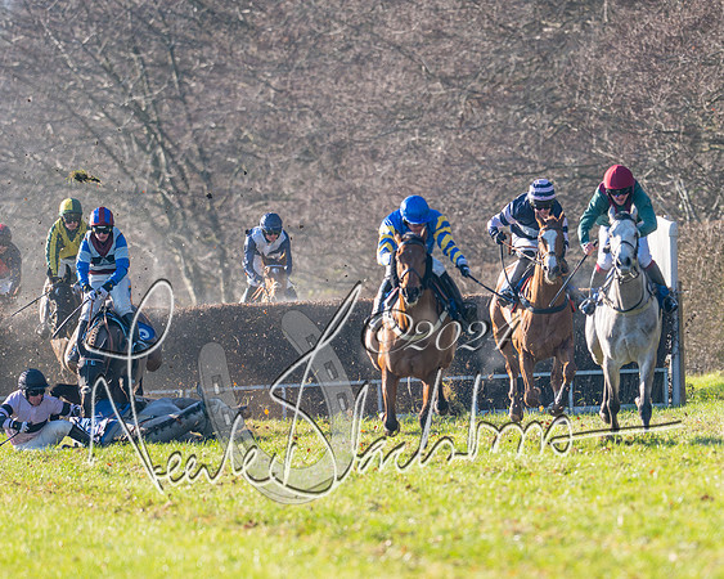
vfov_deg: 2.1
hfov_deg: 2.6
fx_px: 15895
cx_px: 477
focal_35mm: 742
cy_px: 318
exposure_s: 1/2000
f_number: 5
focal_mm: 400
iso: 400
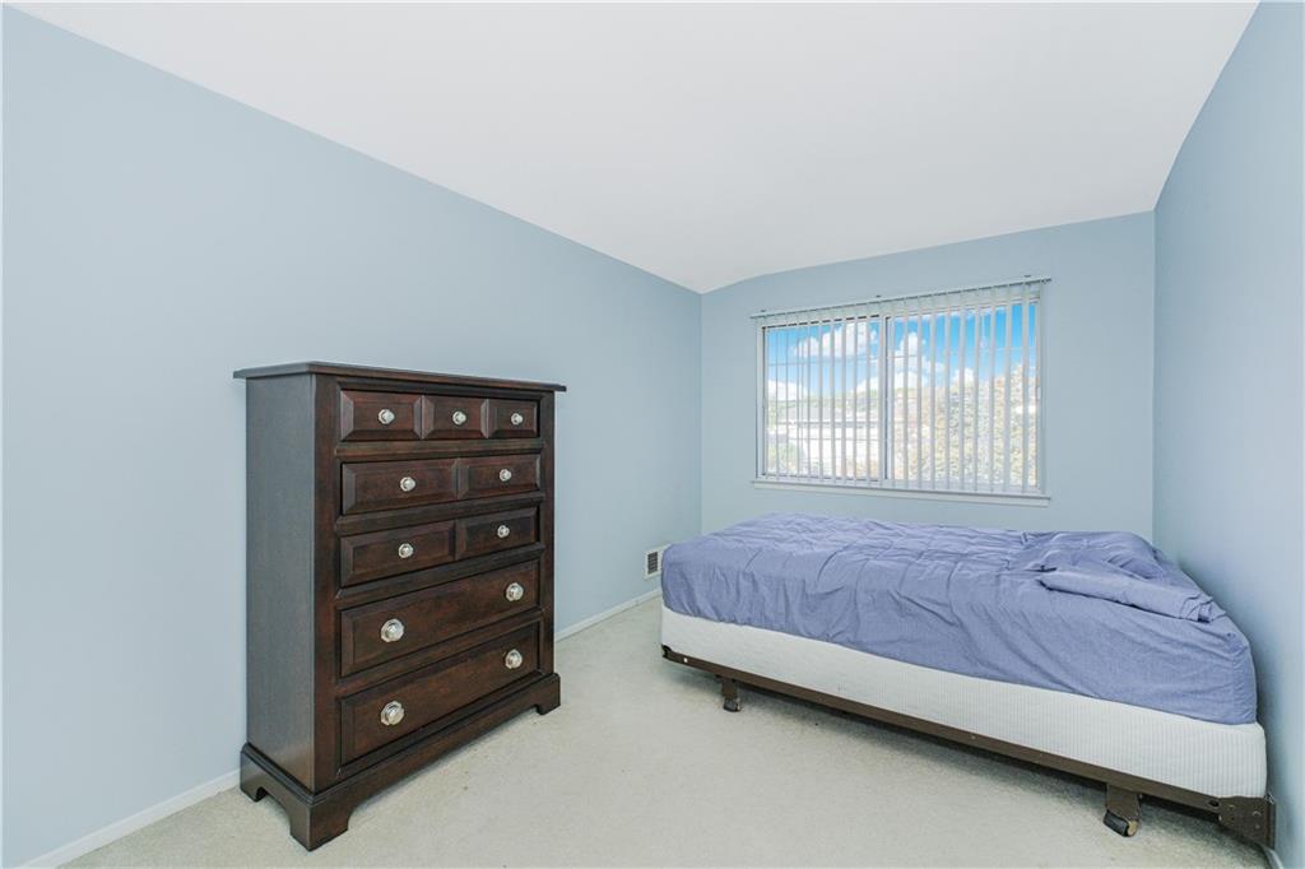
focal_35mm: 15
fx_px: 544
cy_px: 434
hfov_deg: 100.4
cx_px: 652
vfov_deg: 77.3
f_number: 8
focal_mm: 10
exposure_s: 1/60
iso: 400
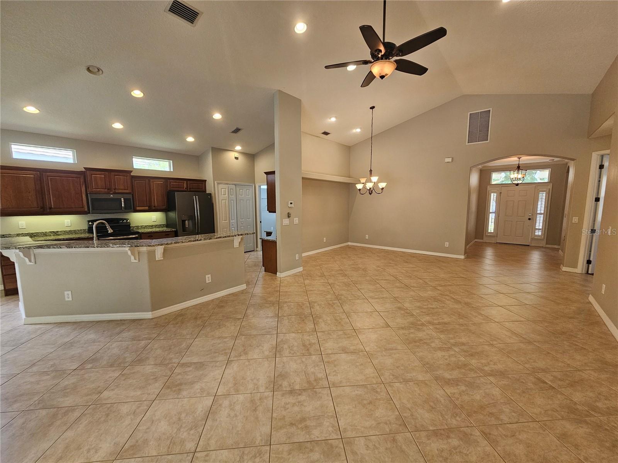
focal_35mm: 13
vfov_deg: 89.9
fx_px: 232
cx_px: 309
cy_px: 232
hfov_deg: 106.2
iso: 100
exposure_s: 1/60
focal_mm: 2.2
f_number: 2.2
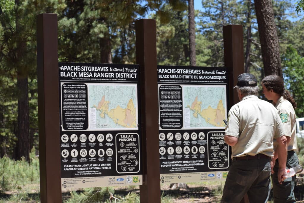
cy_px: 102
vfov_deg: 13.0
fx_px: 887
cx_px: 152
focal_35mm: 105
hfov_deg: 19.5
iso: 220
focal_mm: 70
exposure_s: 1/500
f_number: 5.6
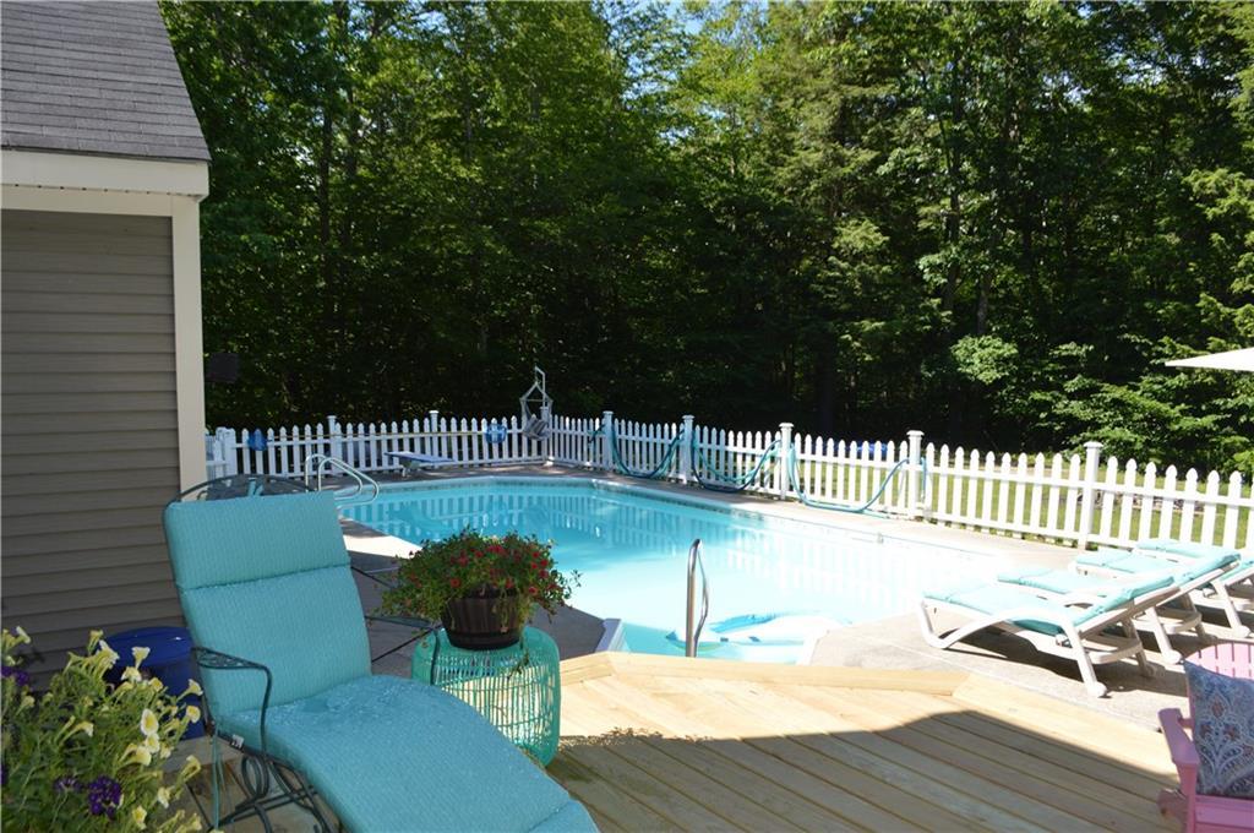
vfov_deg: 47.8
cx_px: 627
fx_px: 939
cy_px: 416
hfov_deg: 67.4
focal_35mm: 27
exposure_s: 1/200
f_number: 7.1
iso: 100
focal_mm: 18
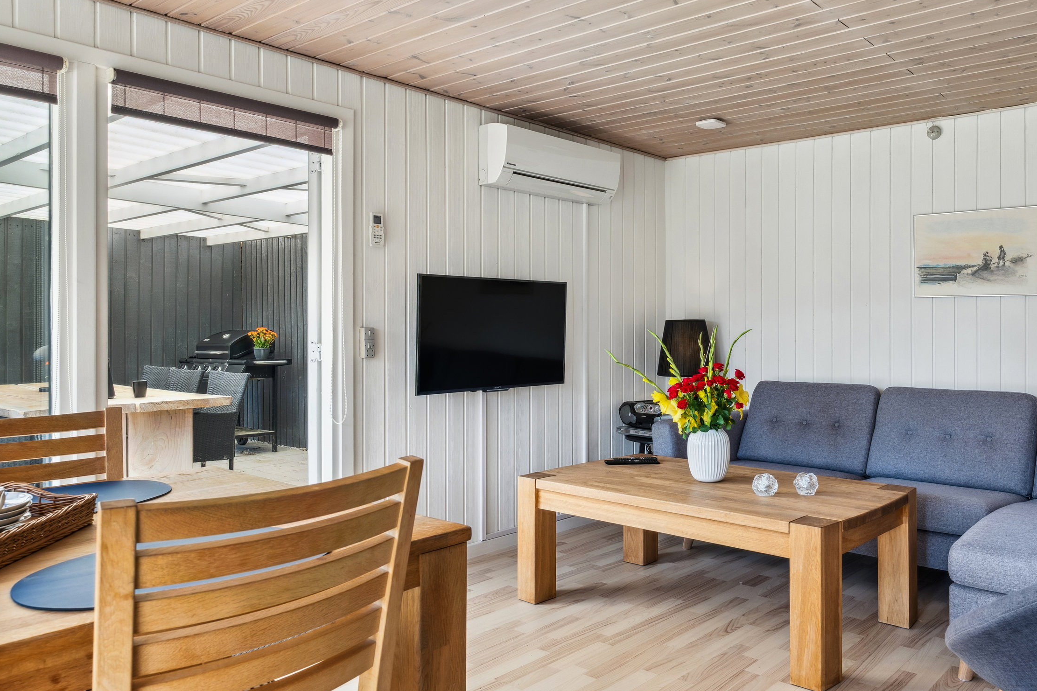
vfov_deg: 47.9
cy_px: 328
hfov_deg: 66.6
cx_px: 635
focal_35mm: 27
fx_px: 778
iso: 200
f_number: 8
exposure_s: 1/25
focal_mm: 20
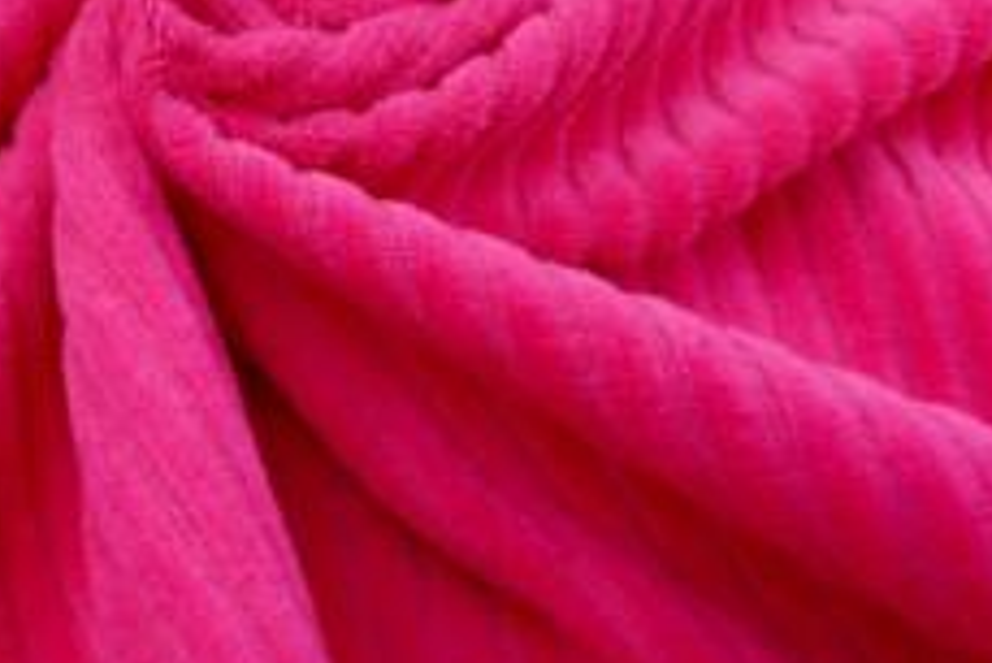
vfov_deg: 22.8
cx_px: 295
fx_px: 1627
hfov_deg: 33.5
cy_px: 154
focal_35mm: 59
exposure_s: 1/60
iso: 640
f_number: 7.1
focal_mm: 9.33
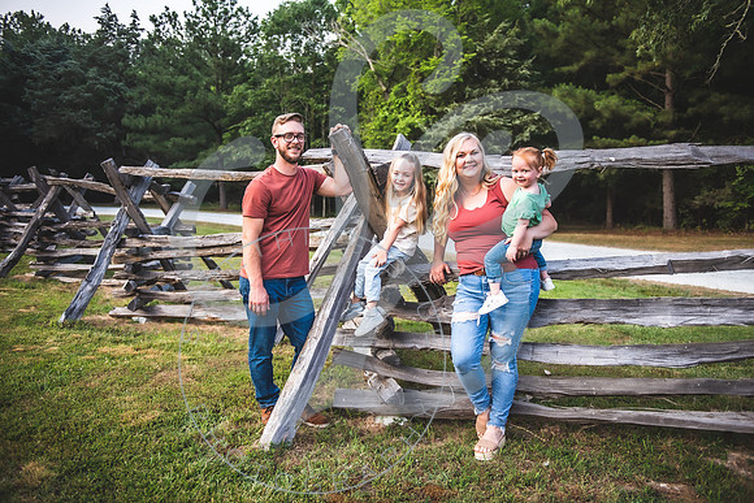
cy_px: 252
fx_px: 670
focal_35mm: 32
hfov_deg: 58.7
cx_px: 377
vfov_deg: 41.1
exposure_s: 1/200
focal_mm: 32
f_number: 2.8
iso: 100
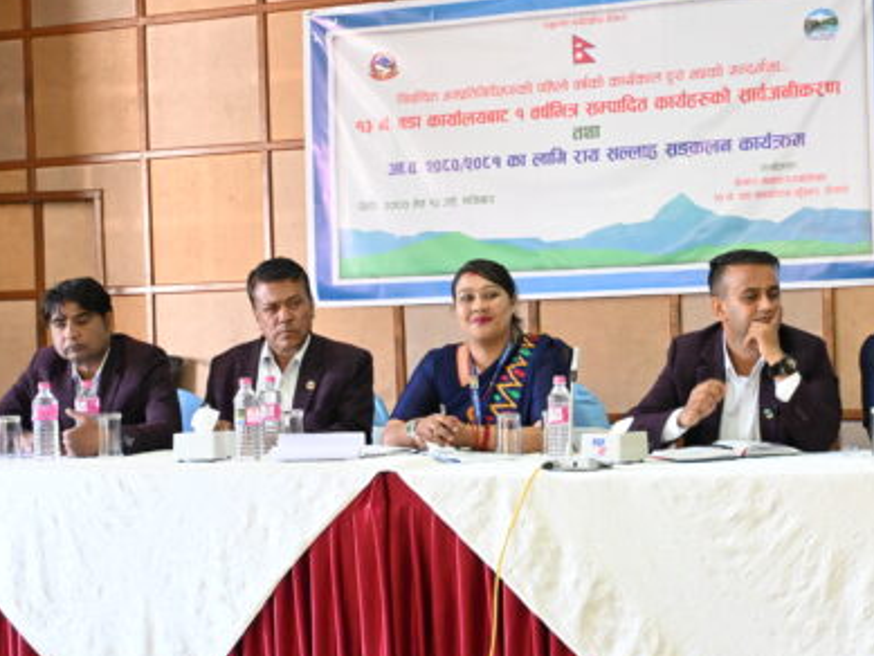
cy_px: 345
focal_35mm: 58
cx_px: 519
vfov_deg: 25.1
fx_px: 1473
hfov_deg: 33.0
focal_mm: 31.5
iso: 3200
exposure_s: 1/60
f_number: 5
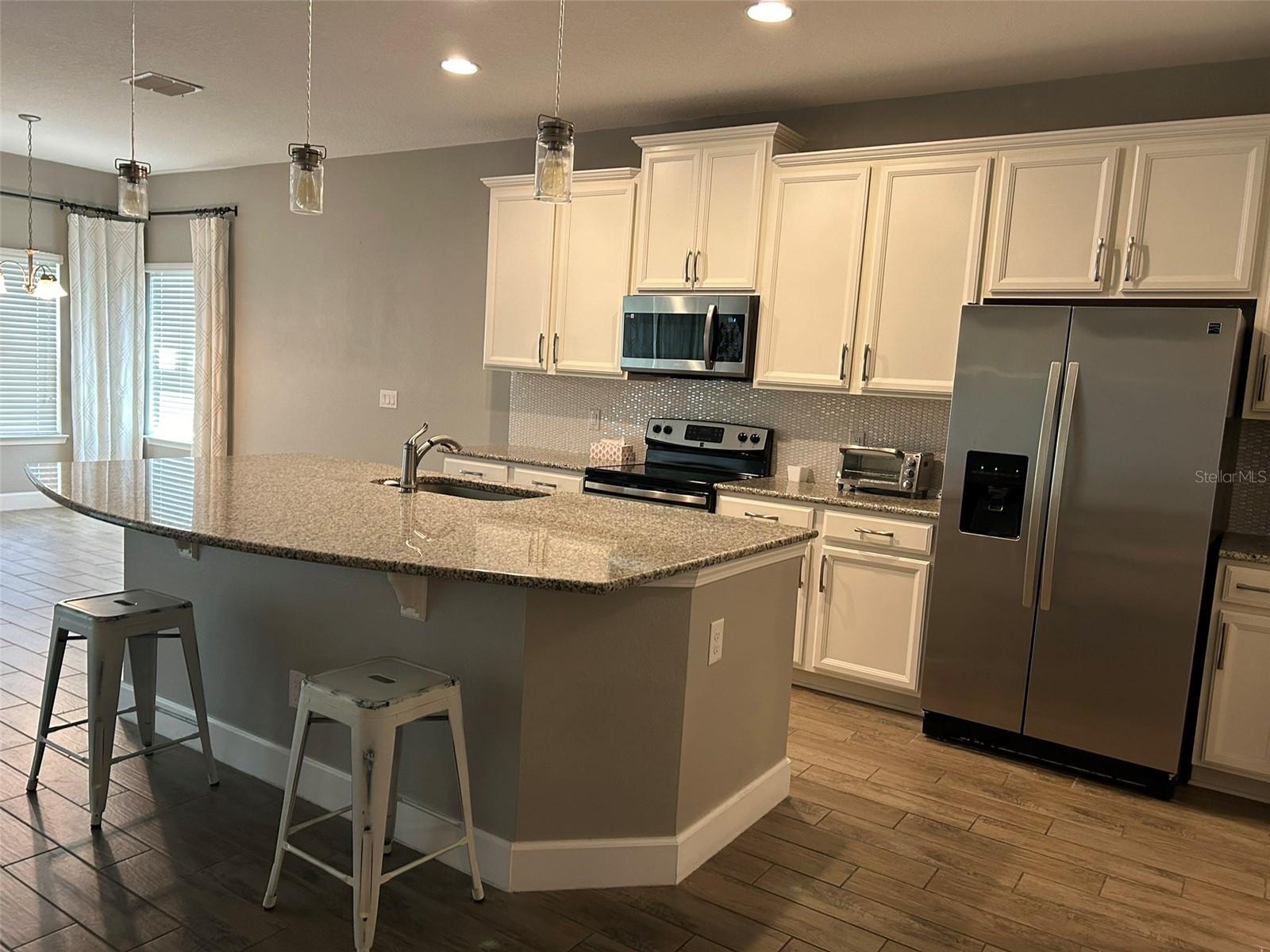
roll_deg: -3.6
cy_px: 476
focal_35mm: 26
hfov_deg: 67.3
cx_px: 635
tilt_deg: -6.5
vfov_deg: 53.1
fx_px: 954
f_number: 1.5
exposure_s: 1/60
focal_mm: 5.7
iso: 160
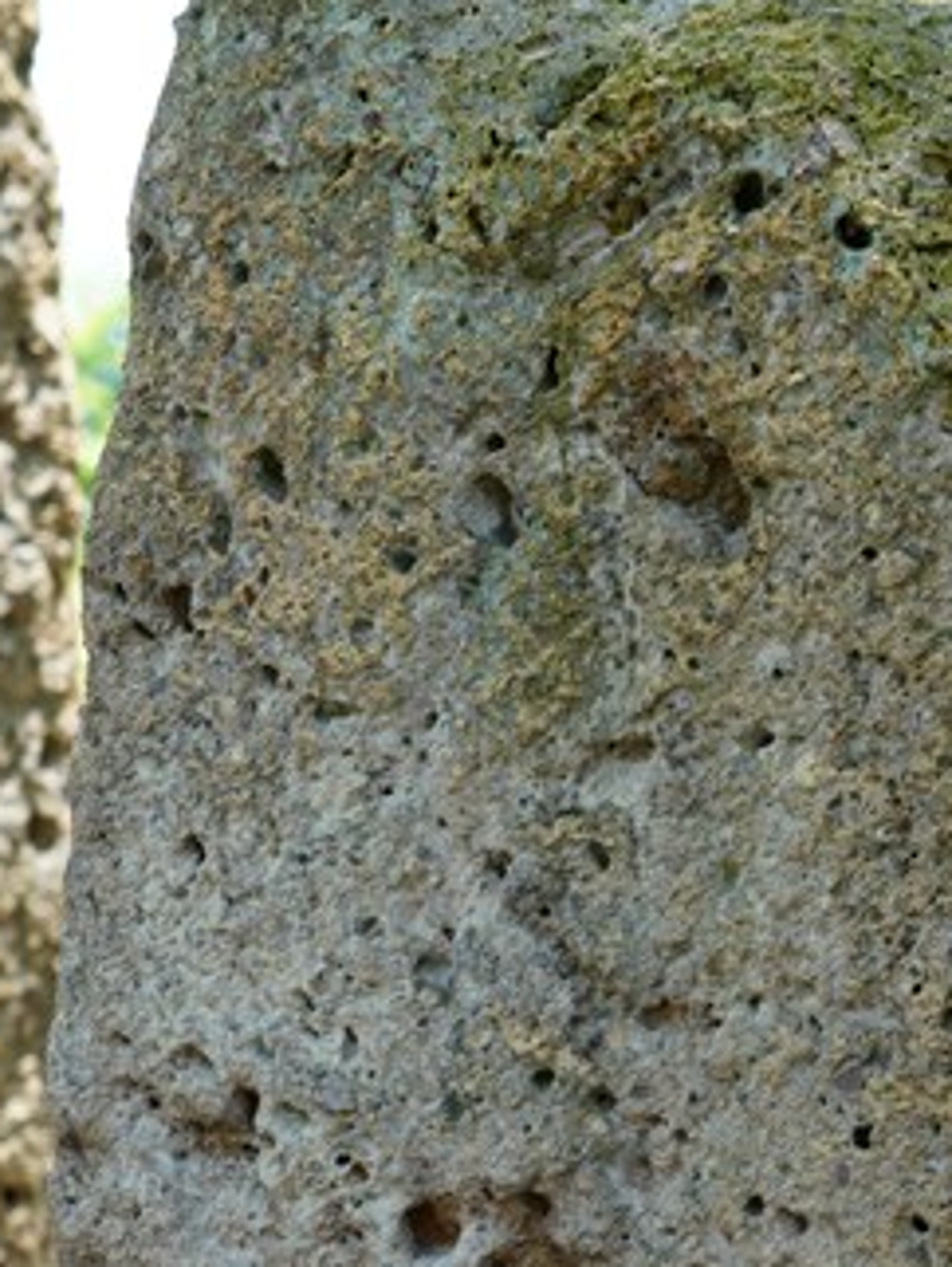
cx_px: 976
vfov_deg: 12.1
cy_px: 1047
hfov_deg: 9.1
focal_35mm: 162
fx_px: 5933
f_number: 5.6
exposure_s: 1/80
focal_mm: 53
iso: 100
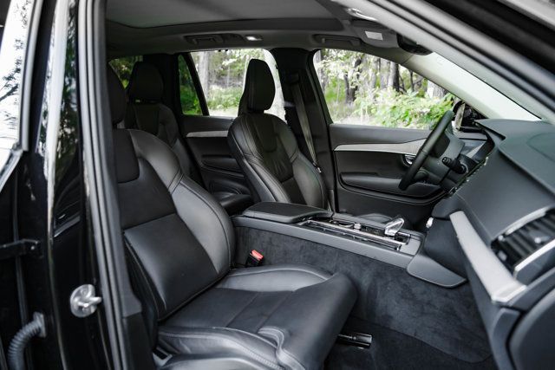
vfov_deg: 53.2
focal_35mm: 24
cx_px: 278
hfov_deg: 73.7
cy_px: 185
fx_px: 370
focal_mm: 24
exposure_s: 1/160
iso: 1000
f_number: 2.8
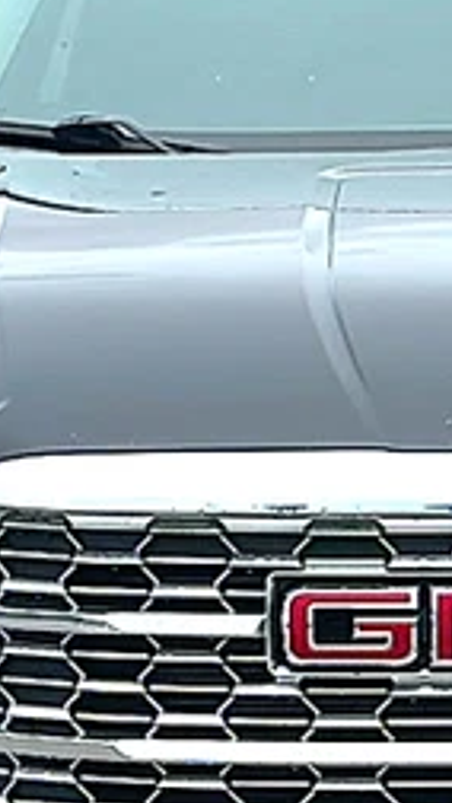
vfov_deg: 16.8
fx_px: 2702
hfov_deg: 9.4
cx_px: 535
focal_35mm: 127
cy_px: 531
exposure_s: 1/4049
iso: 80
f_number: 1.78
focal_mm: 6.86
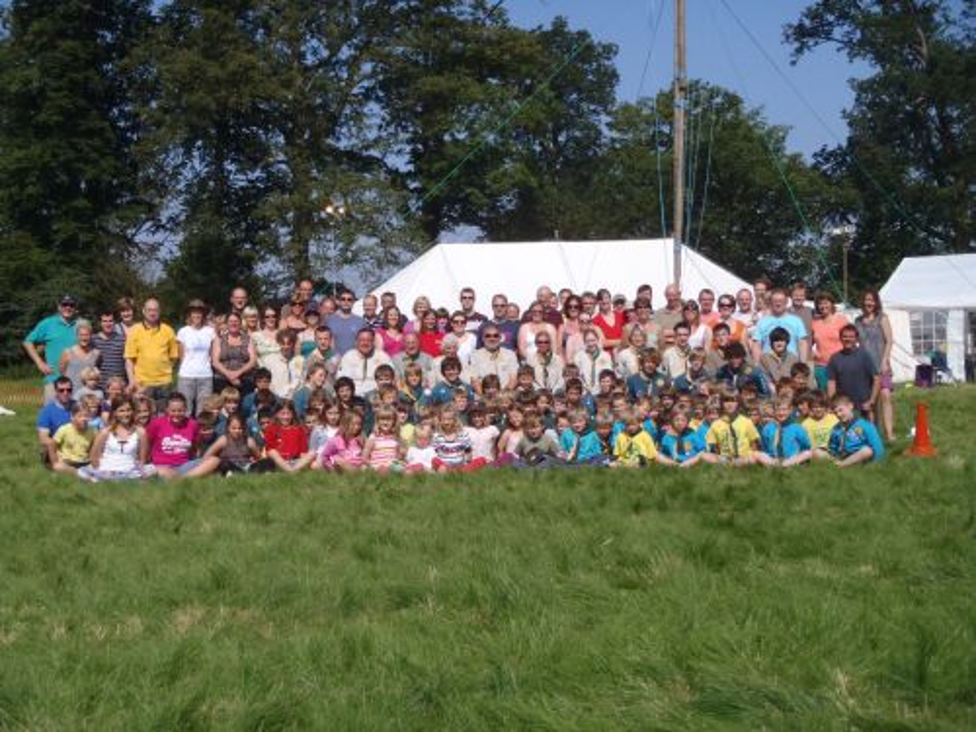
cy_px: 366
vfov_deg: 28.0
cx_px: 488
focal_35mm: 52
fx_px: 1466
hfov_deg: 36.8
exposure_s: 1/100
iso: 125
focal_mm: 9.39
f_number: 14
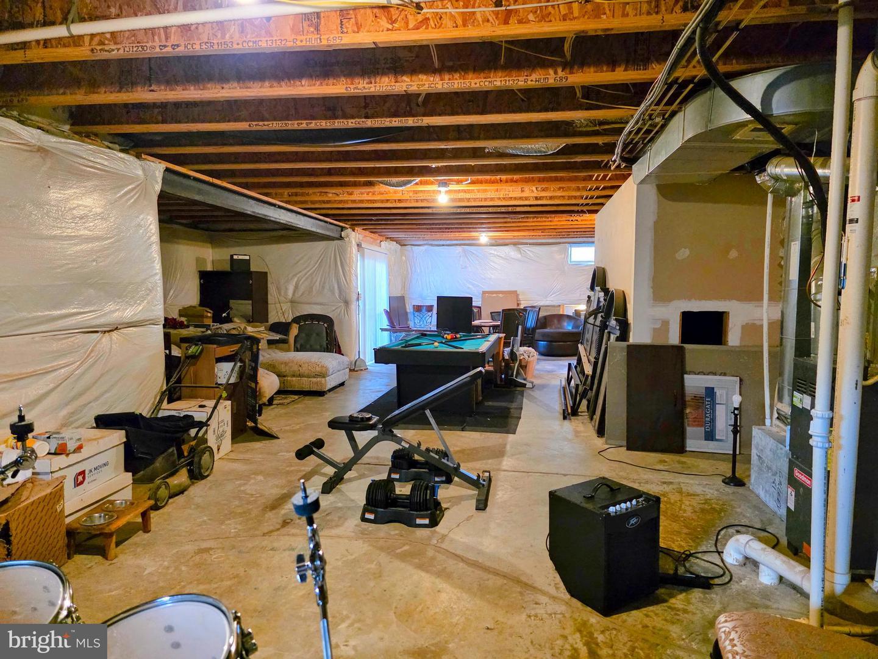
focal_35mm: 23
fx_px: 583
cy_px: 330
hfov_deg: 73.9
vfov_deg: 58.9
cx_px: 439
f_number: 1.7
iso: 2000
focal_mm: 6.3
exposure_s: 1/120
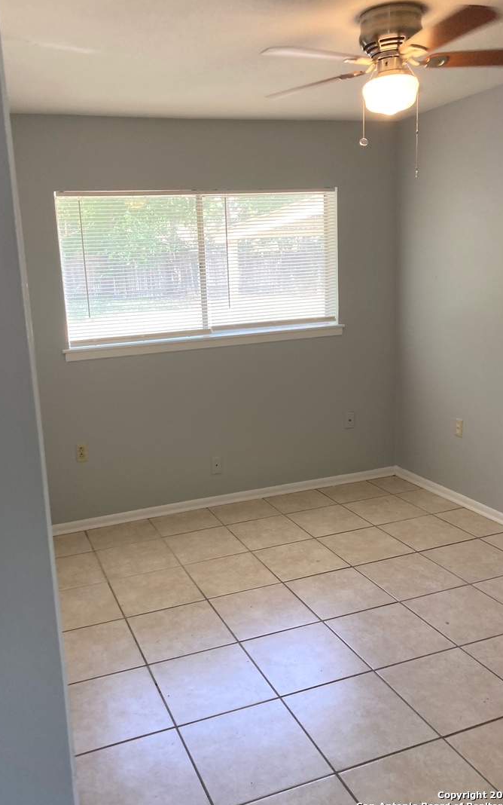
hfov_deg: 41.7
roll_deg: +2.9
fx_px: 658
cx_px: 213
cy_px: 406
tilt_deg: -10.9
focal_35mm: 30
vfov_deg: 62.9
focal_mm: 3.99
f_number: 1.8
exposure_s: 1/60
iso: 40
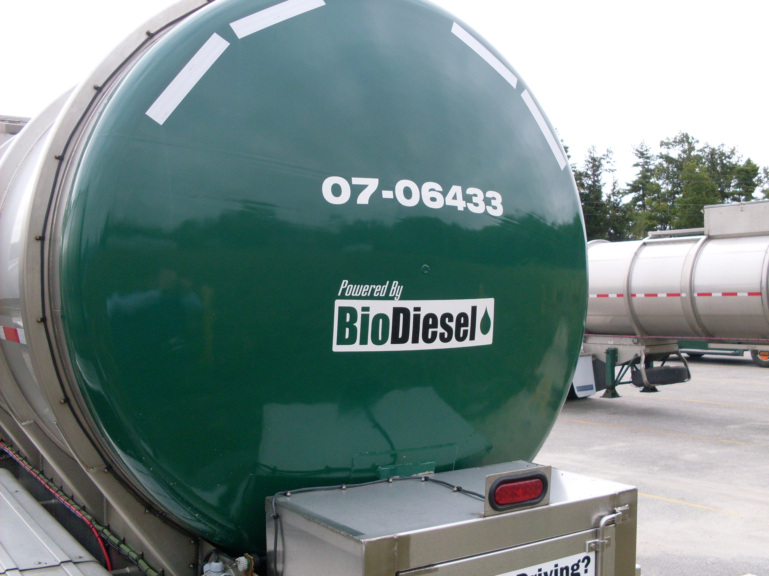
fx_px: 844
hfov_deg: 49.0
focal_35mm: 38
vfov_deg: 37.7
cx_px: 384
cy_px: 288
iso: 80
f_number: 2.8
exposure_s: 1/350
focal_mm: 6.3
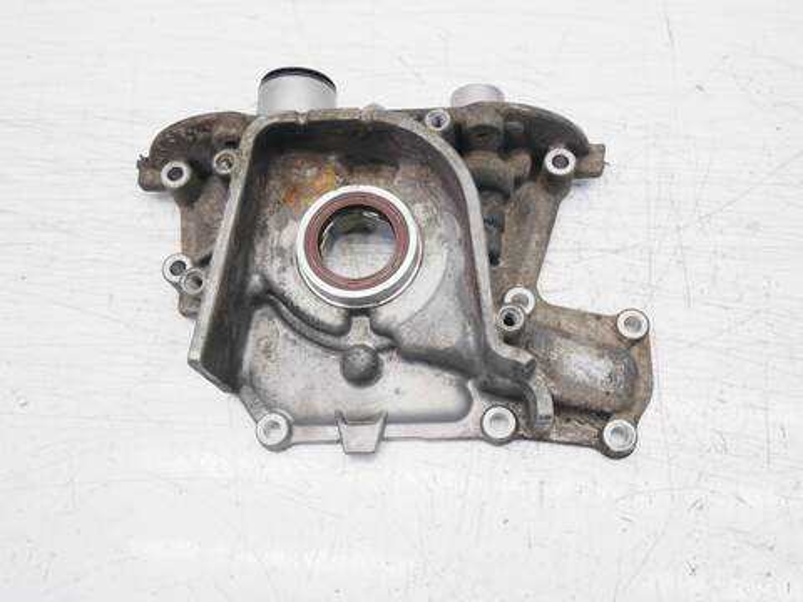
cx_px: 402
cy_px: 301
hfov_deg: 54.0
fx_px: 789
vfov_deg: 41.8
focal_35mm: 34
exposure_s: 1/80
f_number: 4
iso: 200
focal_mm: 17
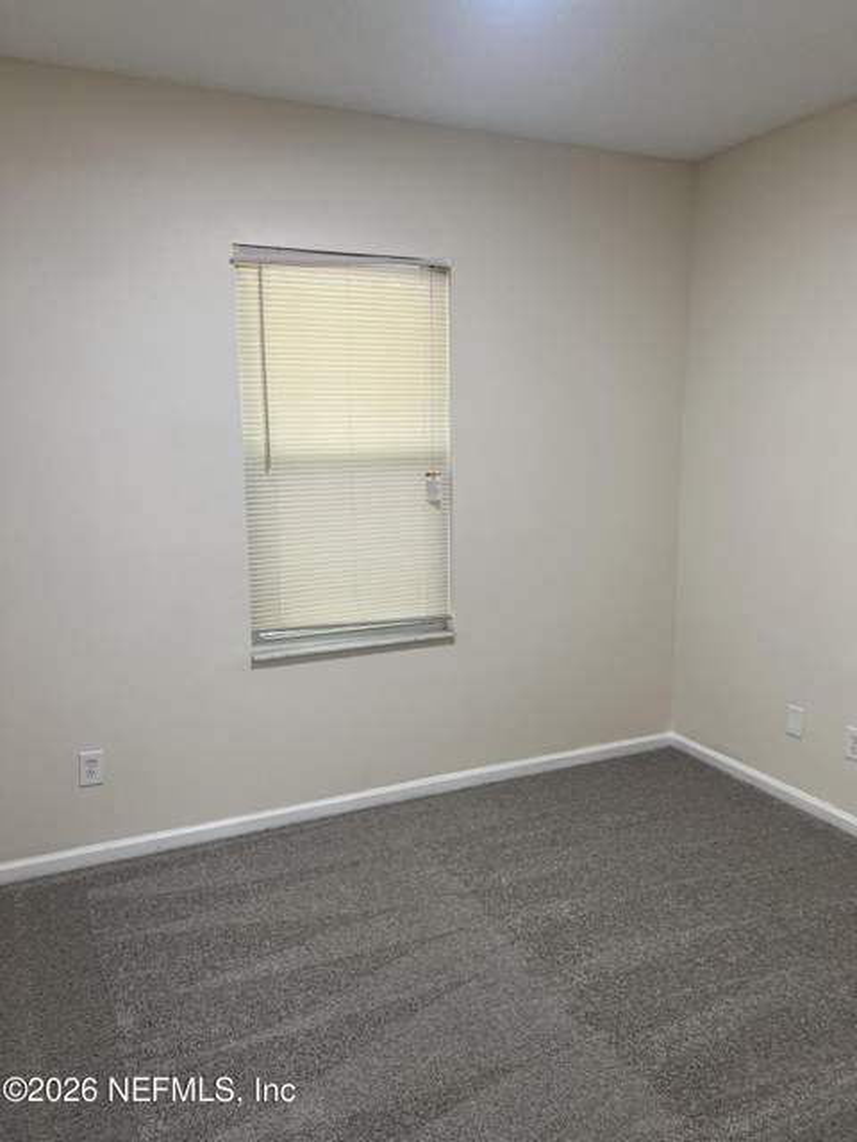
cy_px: 571
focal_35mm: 26
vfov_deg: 67.3
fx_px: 858
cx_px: 428
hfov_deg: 53.1
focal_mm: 5.7
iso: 100
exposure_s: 1/121
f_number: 1.5
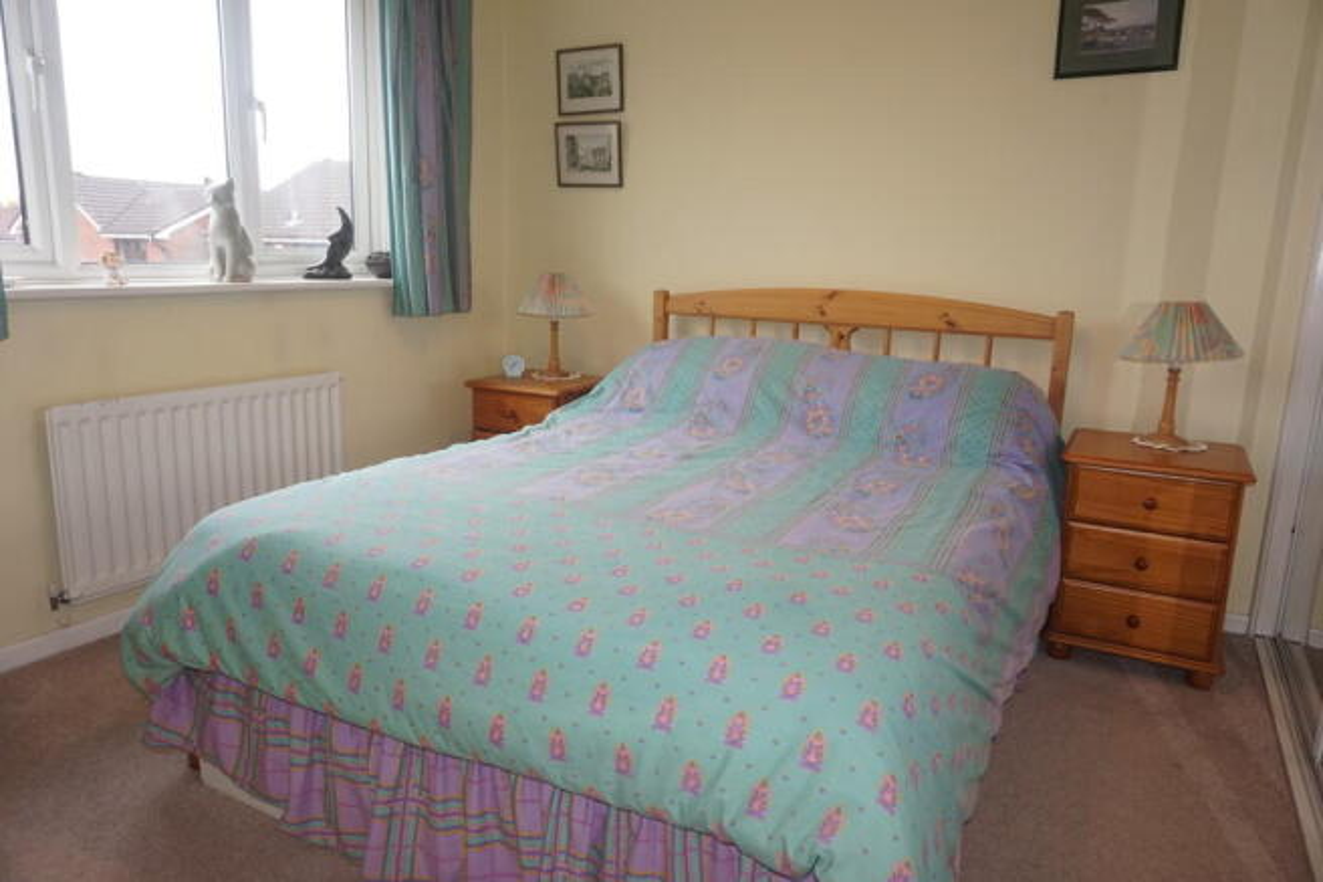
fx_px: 882
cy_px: 441
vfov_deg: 53.1
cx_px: 662
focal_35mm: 24
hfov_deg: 73.8
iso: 160
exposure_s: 1/60
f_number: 4
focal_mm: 16
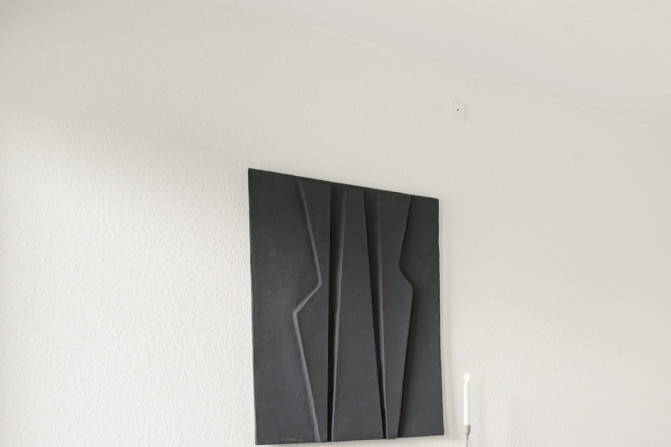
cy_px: 412
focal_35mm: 36
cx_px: 632
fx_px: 671
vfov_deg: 34.6
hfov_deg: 46.6
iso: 640
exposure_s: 1/30
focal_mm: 16
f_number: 9
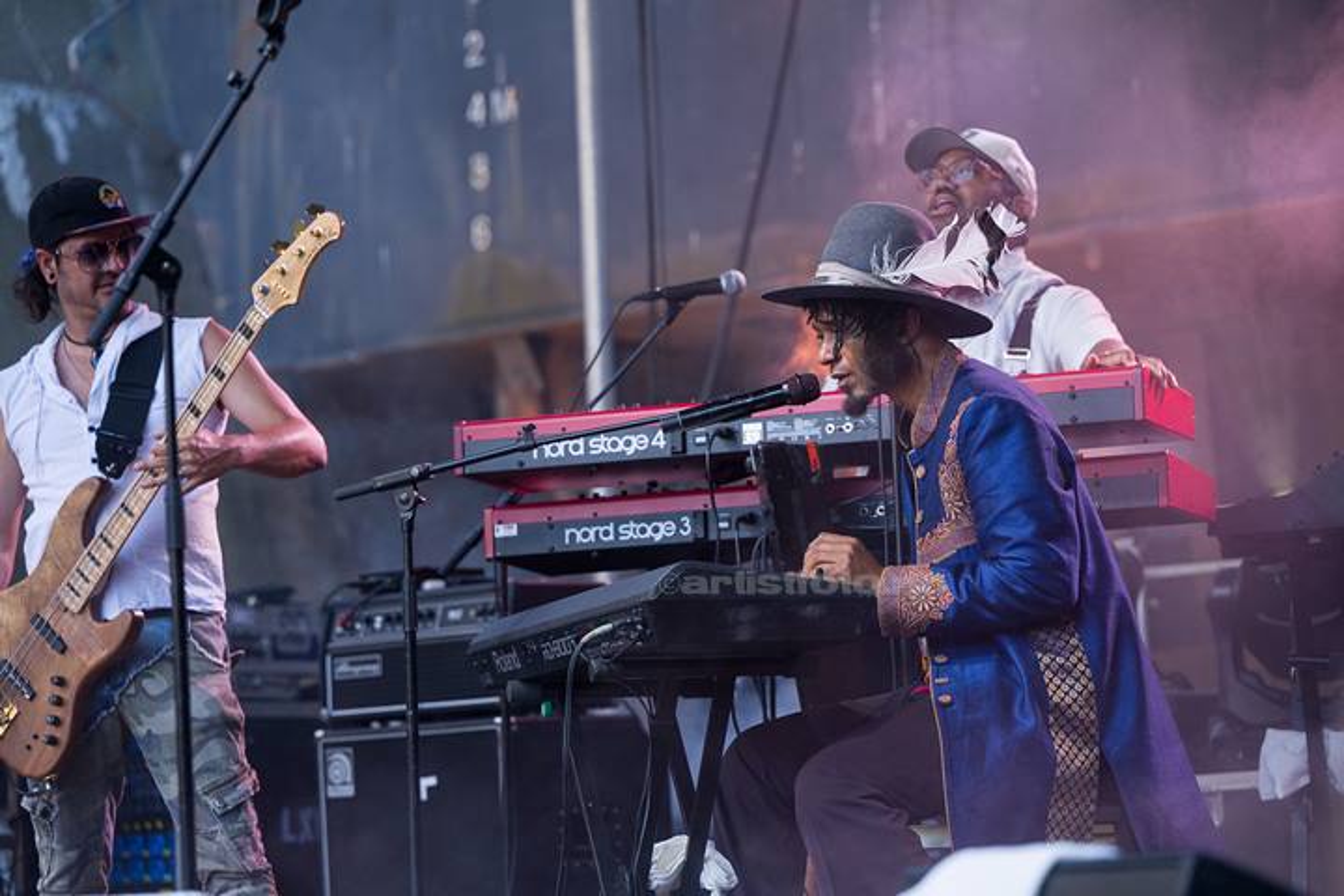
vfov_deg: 10.2
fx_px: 5040
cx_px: 672
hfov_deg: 15.2
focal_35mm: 135
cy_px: 448
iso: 1000
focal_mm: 135
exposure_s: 1/1000
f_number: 3.5
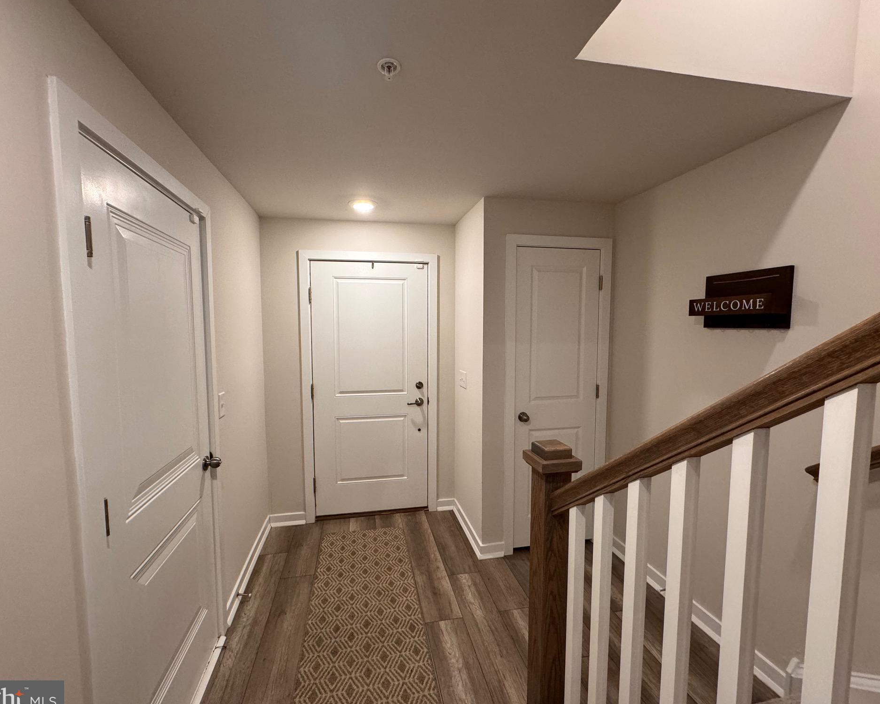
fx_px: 391
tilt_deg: -5.4
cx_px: 429
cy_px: 357
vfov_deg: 84.0
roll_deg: -0.1
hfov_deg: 96.8
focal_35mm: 15
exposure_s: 1/120
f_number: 2.2
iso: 250
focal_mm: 2.22
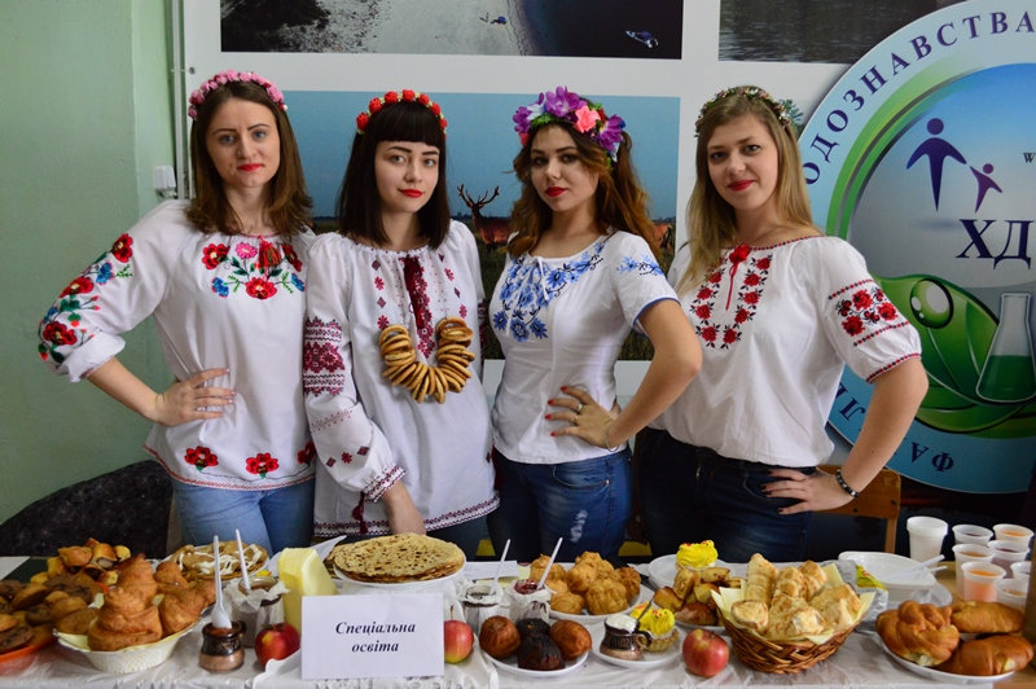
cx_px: 518
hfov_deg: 57.3
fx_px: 949
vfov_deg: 39.9
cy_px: 344
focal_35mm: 33
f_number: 5
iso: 1600
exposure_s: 1/100
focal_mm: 22
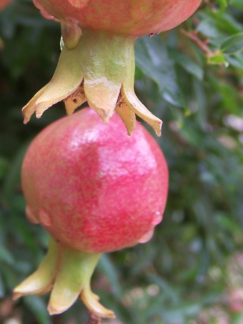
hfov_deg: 17.4
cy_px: 65
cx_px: 49
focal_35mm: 84
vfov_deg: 23.0
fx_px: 786
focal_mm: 7.1
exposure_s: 1/60
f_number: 2.8
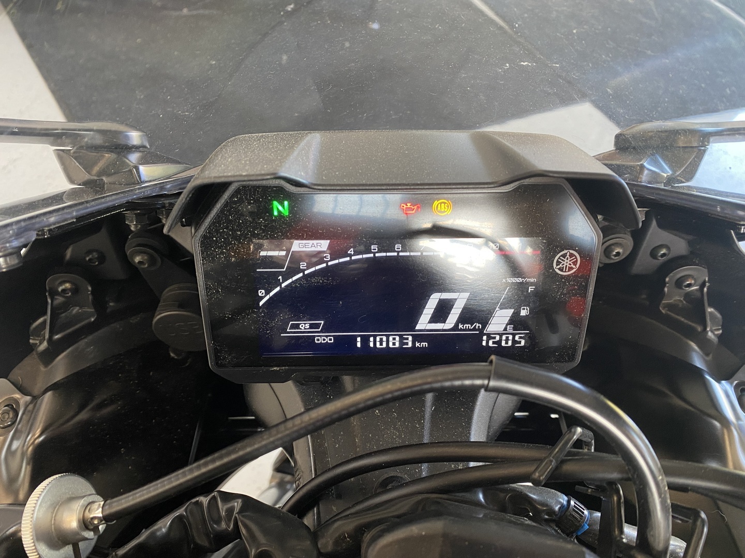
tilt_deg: -48.2
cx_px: 372
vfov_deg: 53.1
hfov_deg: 67.3
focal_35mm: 26
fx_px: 560
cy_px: 279
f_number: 1.8
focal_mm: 4.25
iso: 125
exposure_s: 1/50
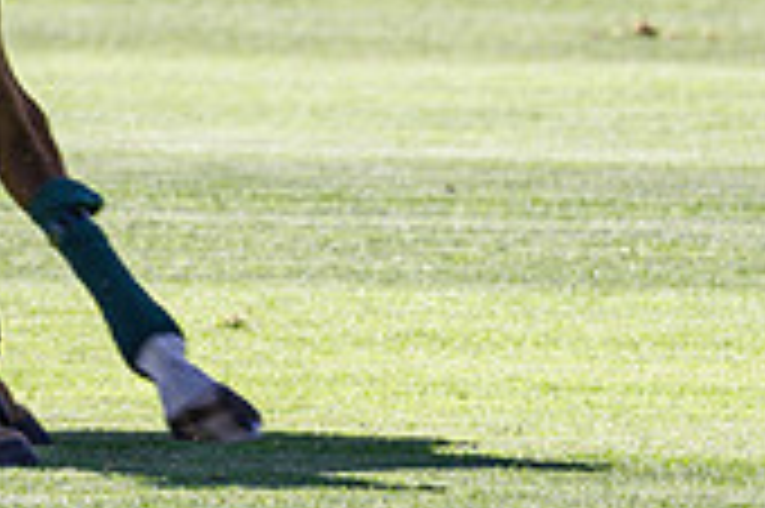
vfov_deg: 0.6
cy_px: -535
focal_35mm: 2312
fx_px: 49082
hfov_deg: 0.9
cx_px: -756
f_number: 5.6
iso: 320
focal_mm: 400
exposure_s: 1/400
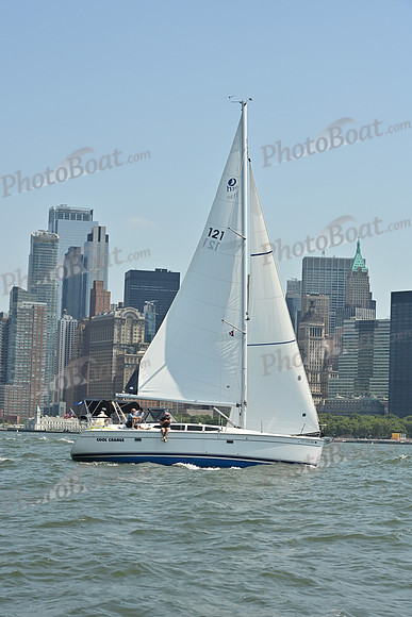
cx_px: 206
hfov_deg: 15.9
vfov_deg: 23.6
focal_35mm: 86
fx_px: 1475
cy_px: 308
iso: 320
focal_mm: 86
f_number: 9
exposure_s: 1/1250
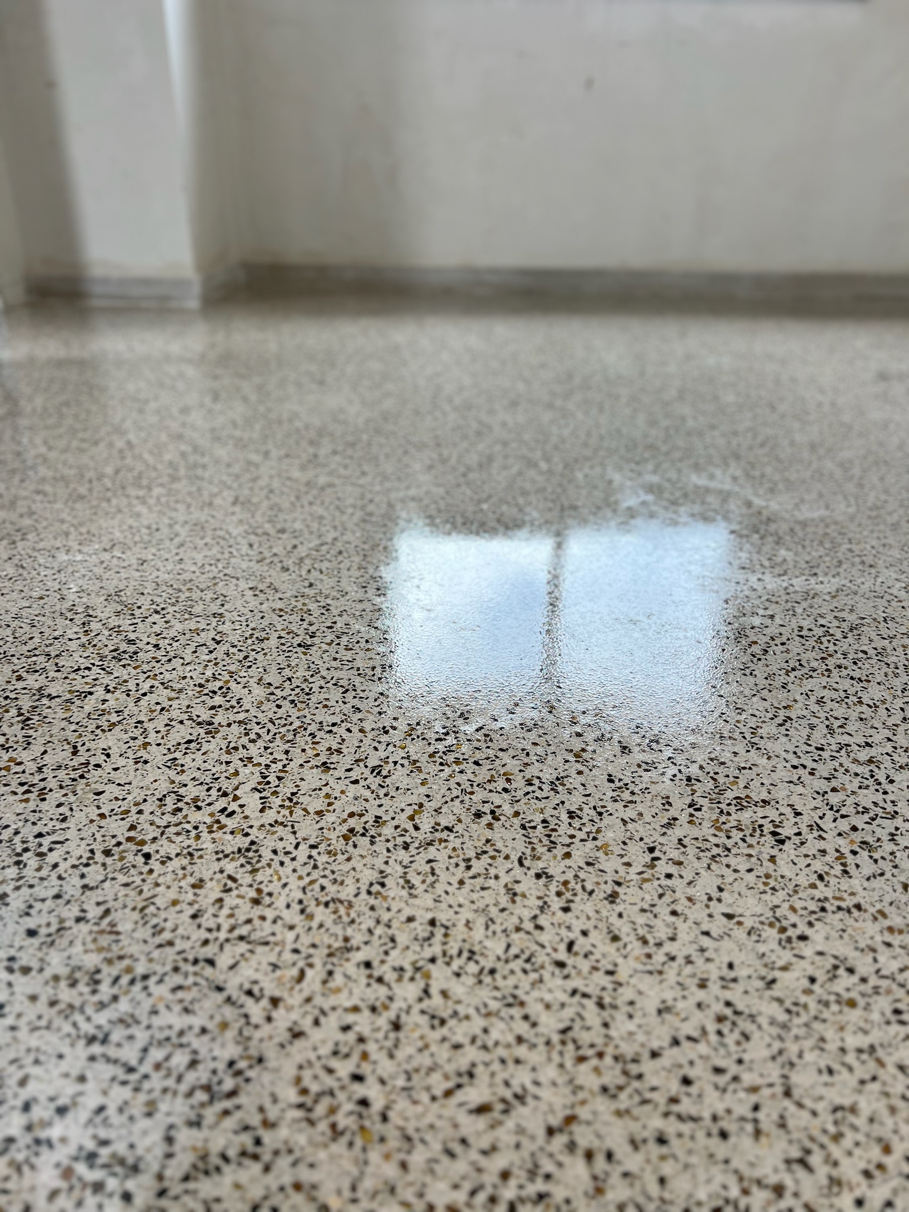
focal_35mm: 26
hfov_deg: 53.1
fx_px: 910
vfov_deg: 67.3
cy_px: 606
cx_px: 454
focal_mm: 5.7
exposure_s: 1/131
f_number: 1.5
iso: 32
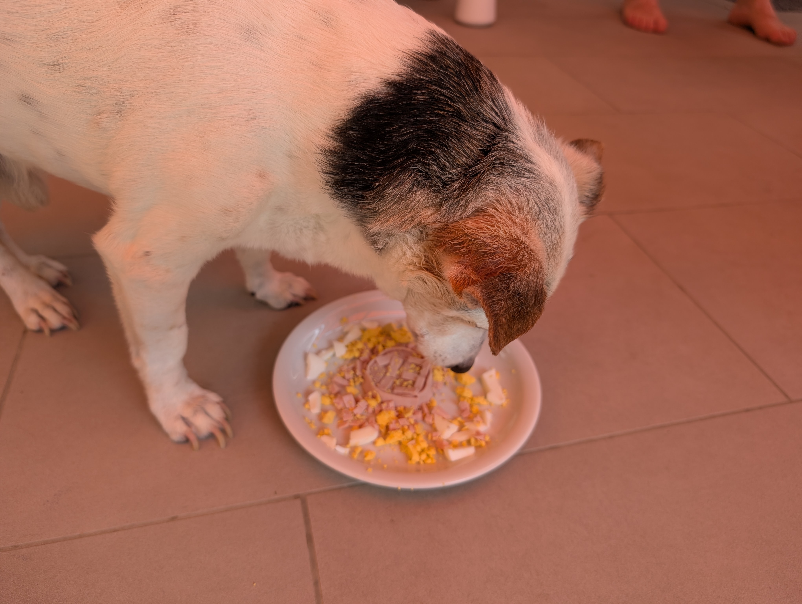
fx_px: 557
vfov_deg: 56.9
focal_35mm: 24
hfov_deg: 71.5
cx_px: 401
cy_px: 302
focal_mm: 6.9
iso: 21
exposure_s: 1/198
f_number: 1.68
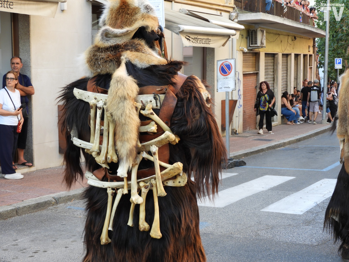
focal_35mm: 65
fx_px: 655
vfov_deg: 22.6
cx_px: 174
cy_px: 131
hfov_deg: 29.8
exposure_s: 1/30
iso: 100
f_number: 4.2
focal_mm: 11.6
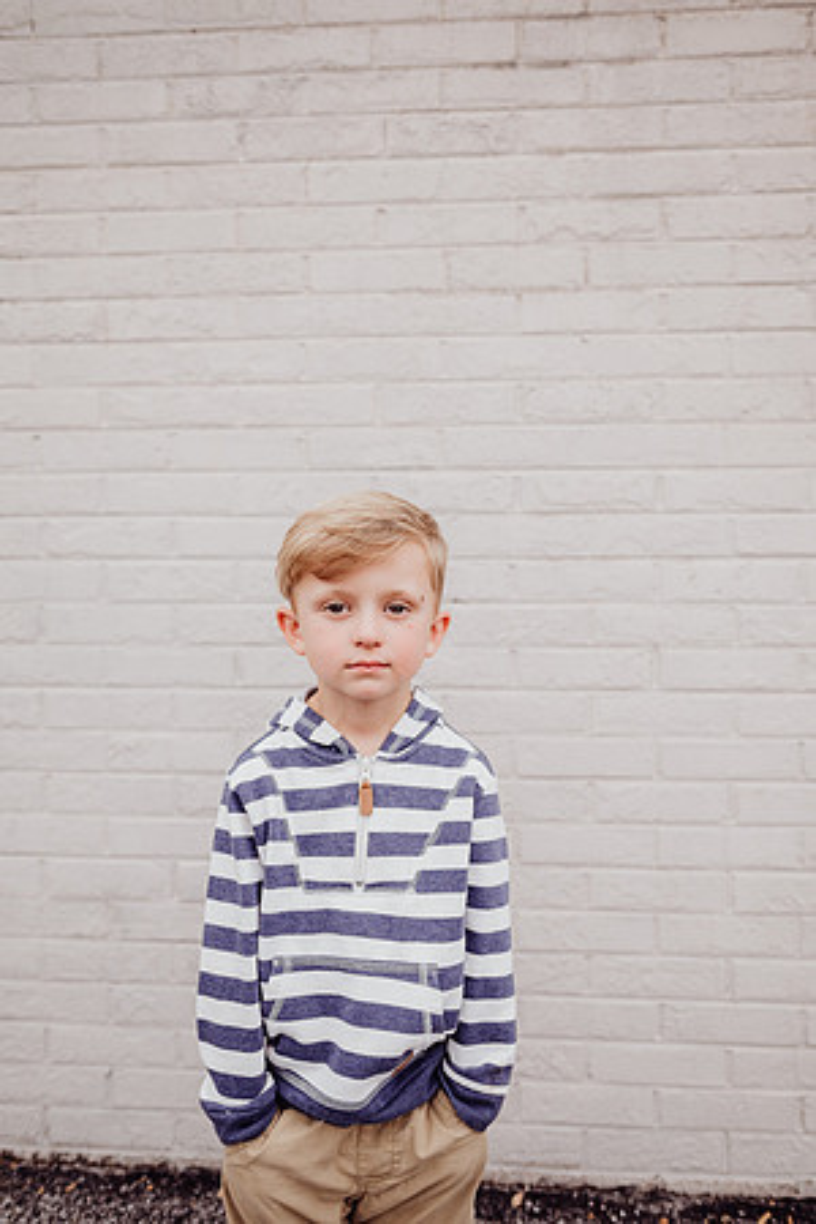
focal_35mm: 24
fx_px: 816
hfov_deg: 53.1
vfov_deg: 73.7
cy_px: 612
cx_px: 408
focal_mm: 24
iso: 200
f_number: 2.5
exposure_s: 1/200
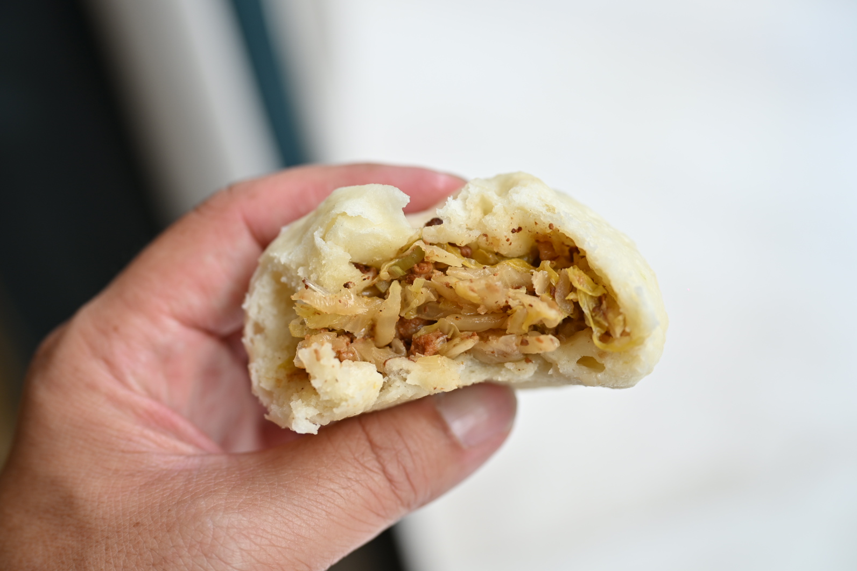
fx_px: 1357
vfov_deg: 23.8
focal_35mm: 57
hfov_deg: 35.1
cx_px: 427
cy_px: 286
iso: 100
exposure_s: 1/125
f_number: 4
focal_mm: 56
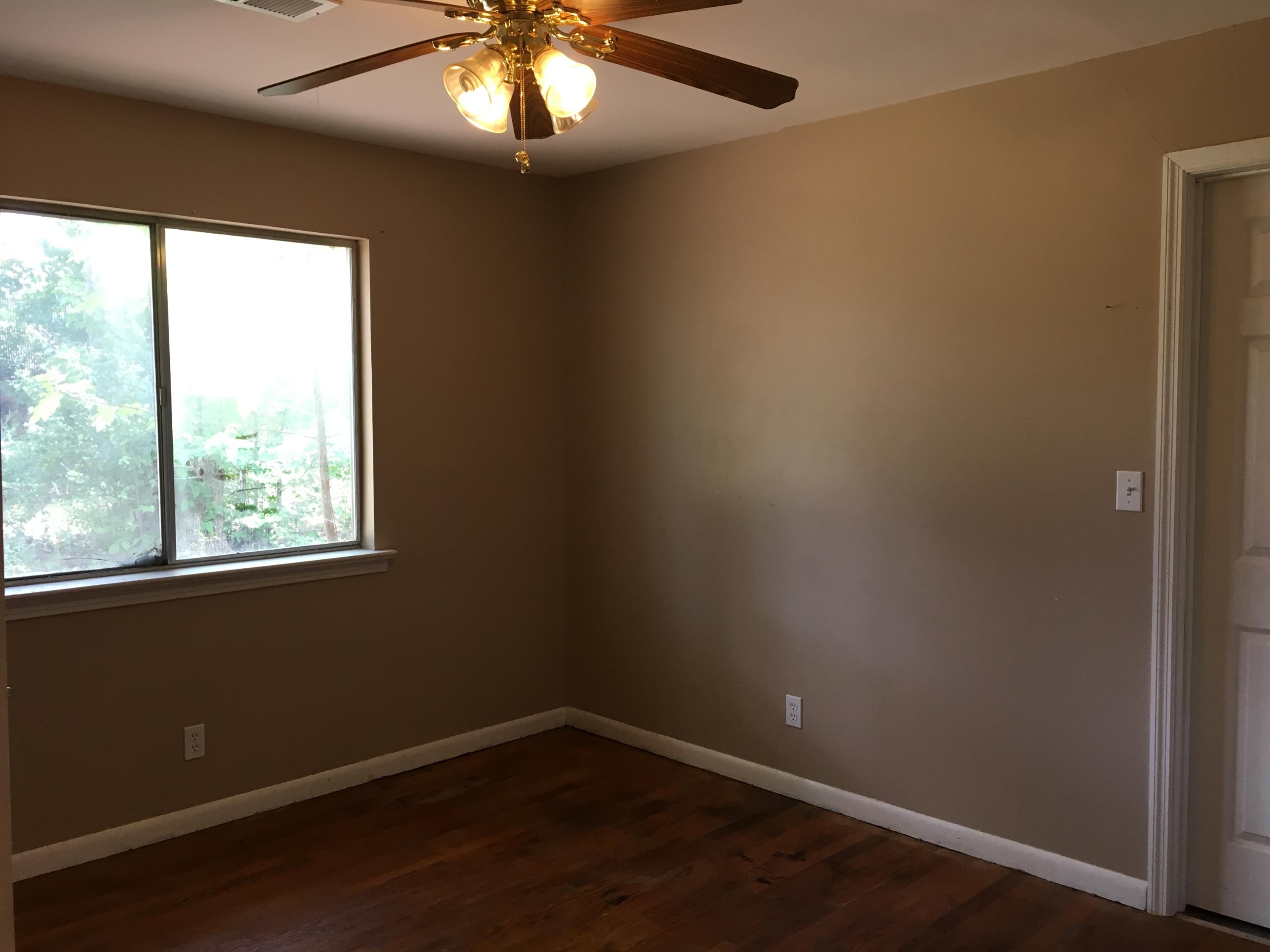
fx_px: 1064
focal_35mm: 29
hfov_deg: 61.7
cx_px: 635
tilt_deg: -5.6
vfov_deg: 48.2
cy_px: 476
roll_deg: +0.0
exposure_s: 1/30
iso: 50
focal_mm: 4.15
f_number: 2.2
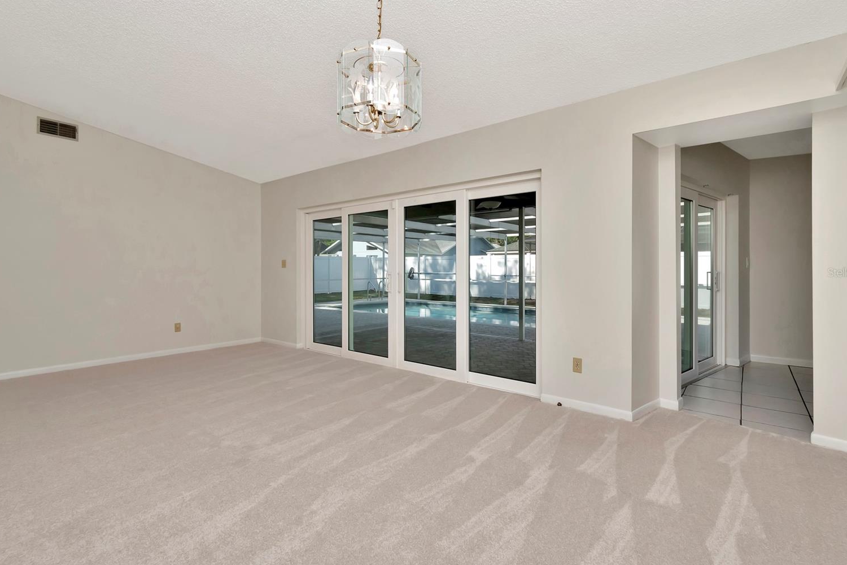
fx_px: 376
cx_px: 426
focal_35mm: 16
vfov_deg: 73.7
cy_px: 272
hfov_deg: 96.7
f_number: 11
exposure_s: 1/200
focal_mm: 10
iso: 500
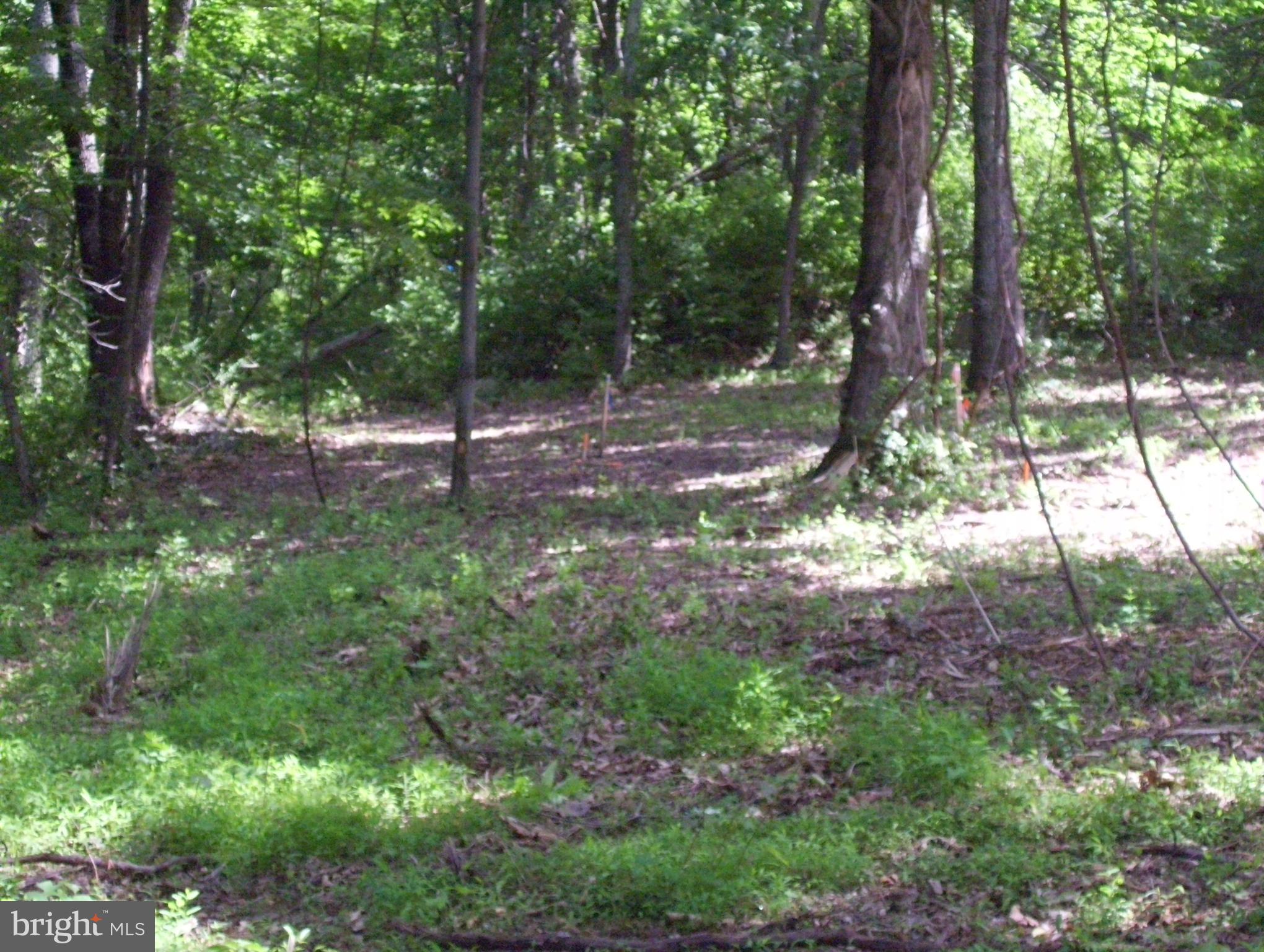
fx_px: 3181
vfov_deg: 17.0
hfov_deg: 22.5
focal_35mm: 87
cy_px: 476
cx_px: 632
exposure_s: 1/400
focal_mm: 14.3
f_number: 4.3
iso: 800
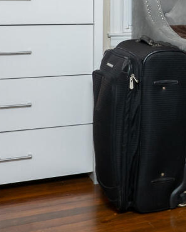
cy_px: 26
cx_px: 369
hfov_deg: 14.8
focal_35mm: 86
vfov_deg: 21.7
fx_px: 592
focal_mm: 17
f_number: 9
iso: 640
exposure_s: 1/200
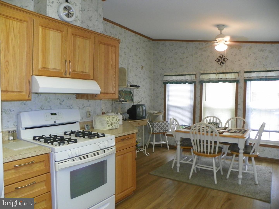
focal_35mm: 26
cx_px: 140
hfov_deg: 67.3
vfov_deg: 53.1
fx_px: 210
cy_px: 104
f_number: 2.8
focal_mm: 4.6
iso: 160
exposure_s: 1/30
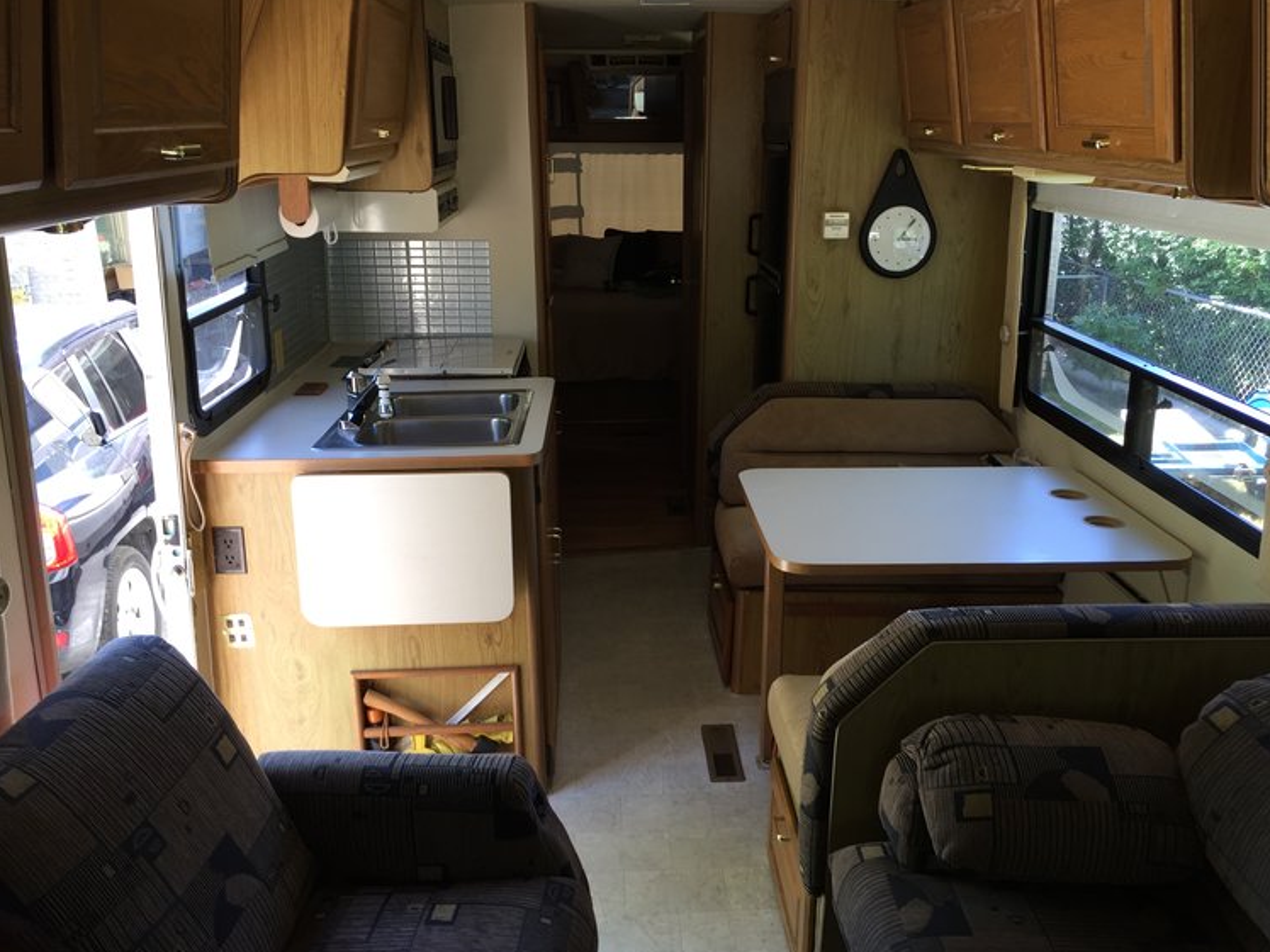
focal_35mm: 31
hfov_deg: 58.3
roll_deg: -0.1
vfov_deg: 45.4
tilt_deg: -17.4
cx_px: 676
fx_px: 1137
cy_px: 496
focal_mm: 4.15
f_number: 2.2
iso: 32
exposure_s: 1/40
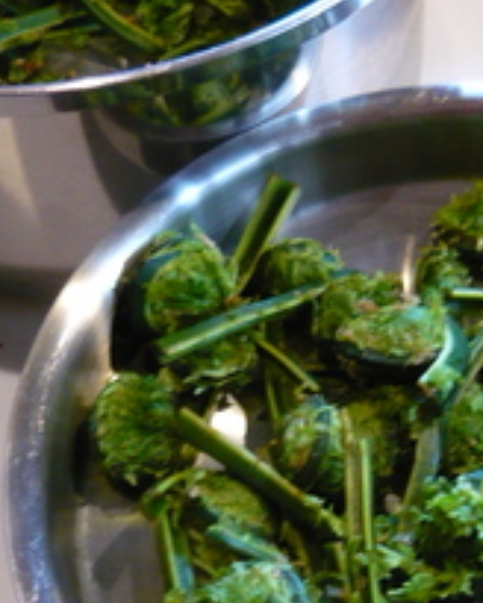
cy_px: 416
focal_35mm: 66
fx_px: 1179
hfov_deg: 23.0
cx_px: 345
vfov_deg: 28.5
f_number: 2.8
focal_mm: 5.5
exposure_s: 1/8
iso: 400
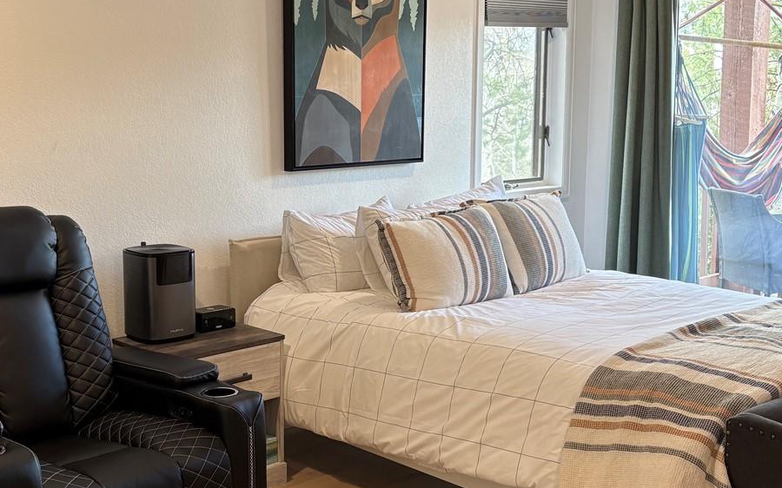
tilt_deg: -8.0
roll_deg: -0.5
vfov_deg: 26.3
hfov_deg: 40.9
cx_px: 313
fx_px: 1044
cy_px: 252
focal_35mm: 49
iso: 80
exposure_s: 1/60
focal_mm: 5.96
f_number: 1.6
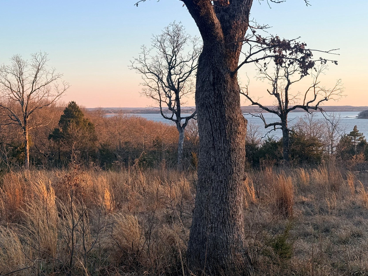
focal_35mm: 55
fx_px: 585
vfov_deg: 26.6
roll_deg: +0.3
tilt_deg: -2.3
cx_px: 173
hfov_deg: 34.9
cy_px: 130
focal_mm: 6.76
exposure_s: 1/699
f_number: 1.78
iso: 64
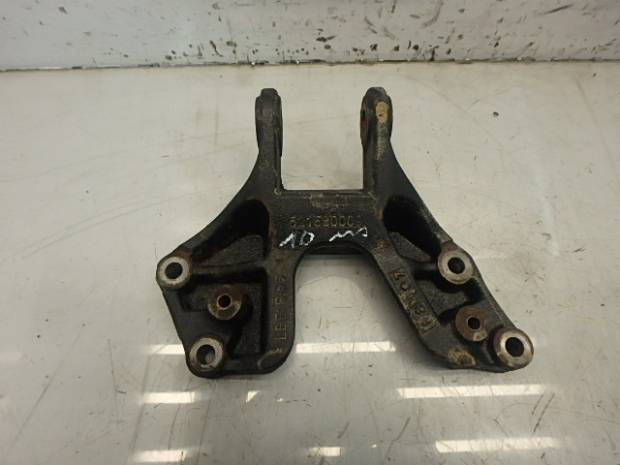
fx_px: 376
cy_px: 232
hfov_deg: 79.0
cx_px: 310
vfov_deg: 63.4
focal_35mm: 21
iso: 200
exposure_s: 1/60
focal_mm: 3.7
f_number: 3.5
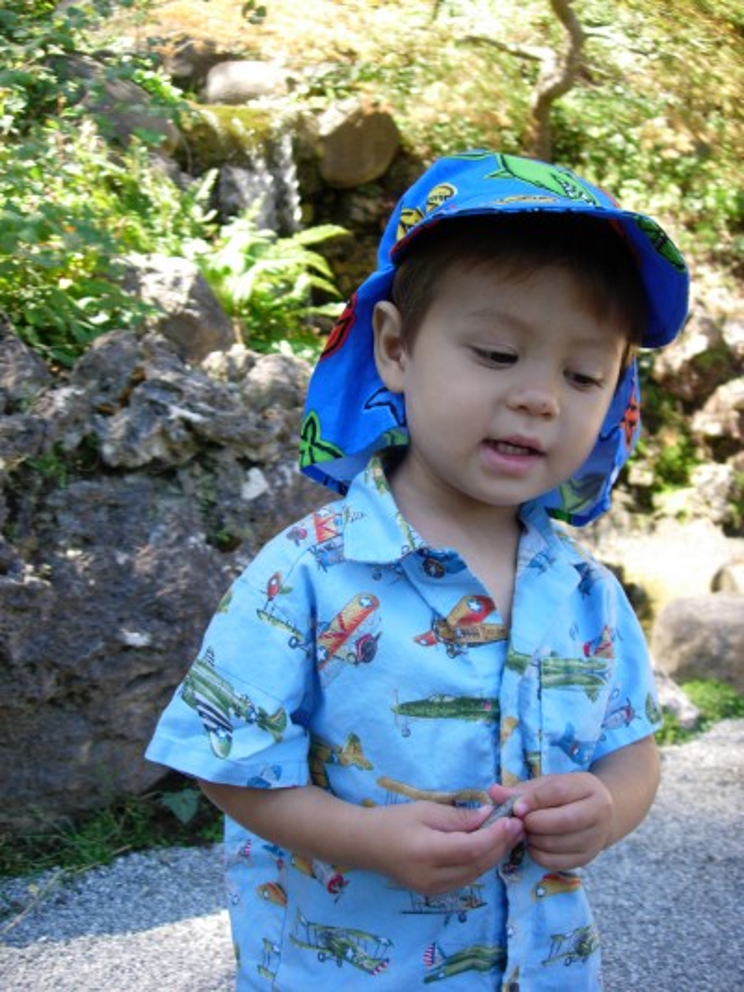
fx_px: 1089
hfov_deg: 37.7
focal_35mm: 38
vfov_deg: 49.0
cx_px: 372
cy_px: 496
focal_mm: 7.8
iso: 64
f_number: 2.8
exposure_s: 1/117
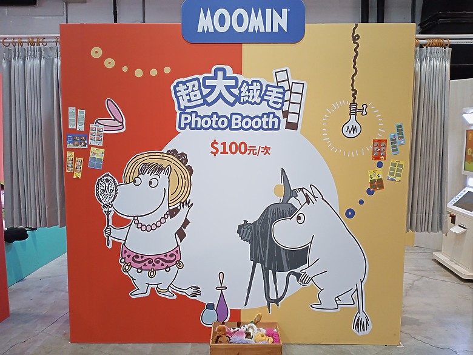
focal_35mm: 28
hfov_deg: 63.4
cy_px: 178
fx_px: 383
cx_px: 236
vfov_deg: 49.7
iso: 200
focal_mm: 4.05
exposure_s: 1/33.3
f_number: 1.8
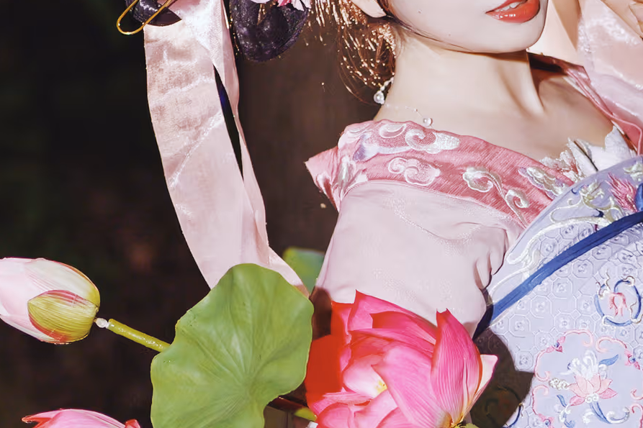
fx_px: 3839
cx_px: 498
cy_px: 302
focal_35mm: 215
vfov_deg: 6.4
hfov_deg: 9.6
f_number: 1.8
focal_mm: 50
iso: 1000
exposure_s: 1/80
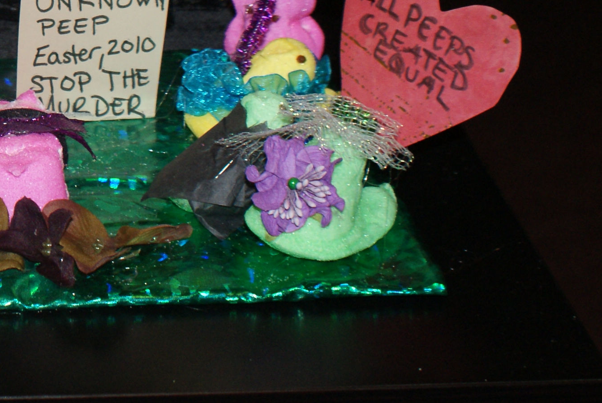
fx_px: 2026
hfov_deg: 16.1
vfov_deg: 11.1
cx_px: -153
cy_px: -88
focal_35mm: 121
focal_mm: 28
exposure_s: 1/60
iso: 400
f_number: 5.6
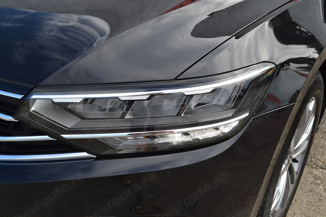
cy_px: 108
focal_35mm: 36
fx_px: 326
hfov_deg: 53.1
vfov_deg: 36.8
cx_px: 163
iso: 100
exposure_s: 1/160
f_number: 5.6
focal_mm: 24
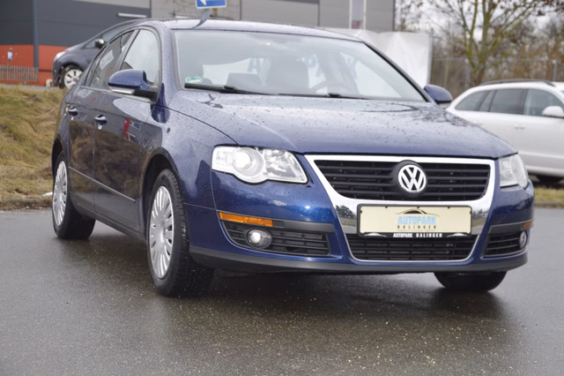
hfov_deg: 26.0
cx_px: 282
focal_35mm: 78
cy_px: 188
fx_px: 1221
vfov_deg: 17.5
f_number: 5
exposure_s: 1/125
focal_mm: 52
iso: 250
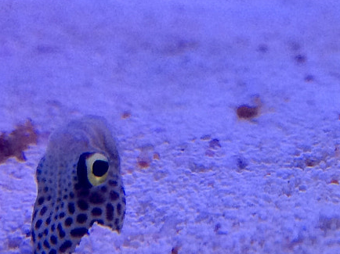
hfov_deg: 17.5
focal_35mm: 107
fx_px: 1050
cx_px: 407
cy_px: 116
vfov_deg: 13.8
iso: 40
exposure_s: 1/30
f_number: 2.2
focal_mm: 4.15
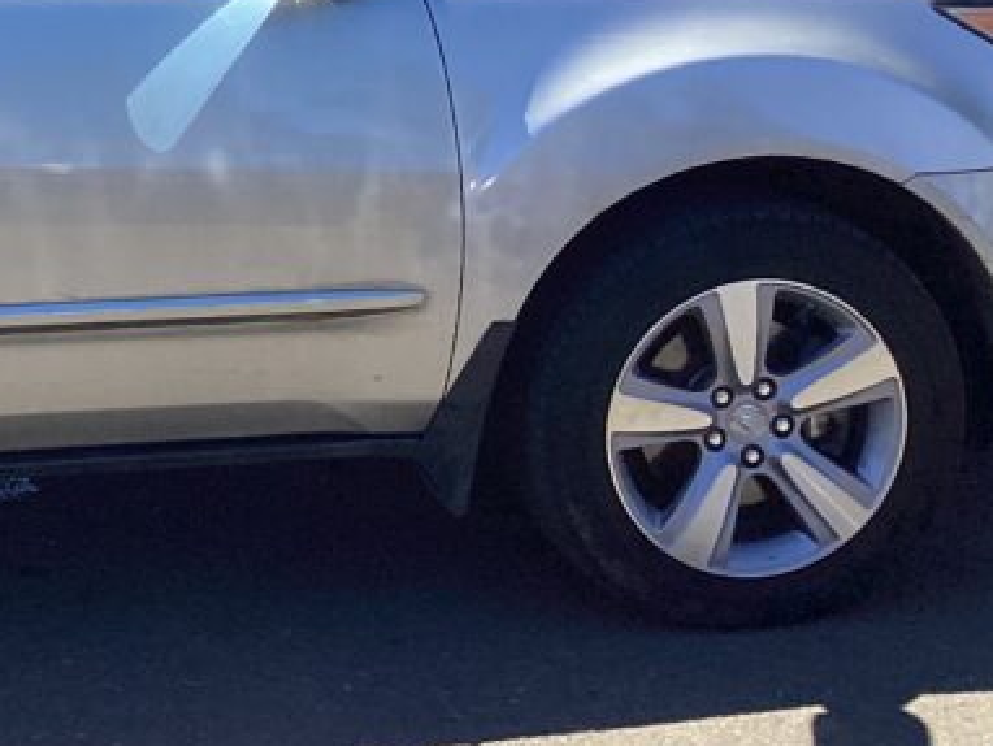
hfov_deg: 22.0
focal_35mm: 83
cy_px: -117
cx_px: -146
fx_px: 2382
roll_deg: +3.0
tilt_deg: -6.8
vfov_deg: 17.1
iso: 25
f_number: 2.4
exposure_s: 1/970
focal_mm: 3.3
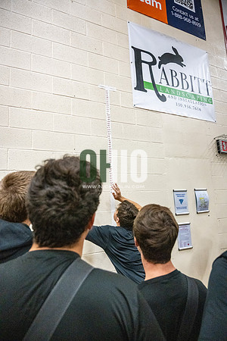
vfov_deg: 73.7
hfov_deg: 53.1
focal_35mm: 24
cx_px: 114
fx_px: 227
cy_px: 170
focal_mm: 24
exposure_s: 1/800
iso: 8000
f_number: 4
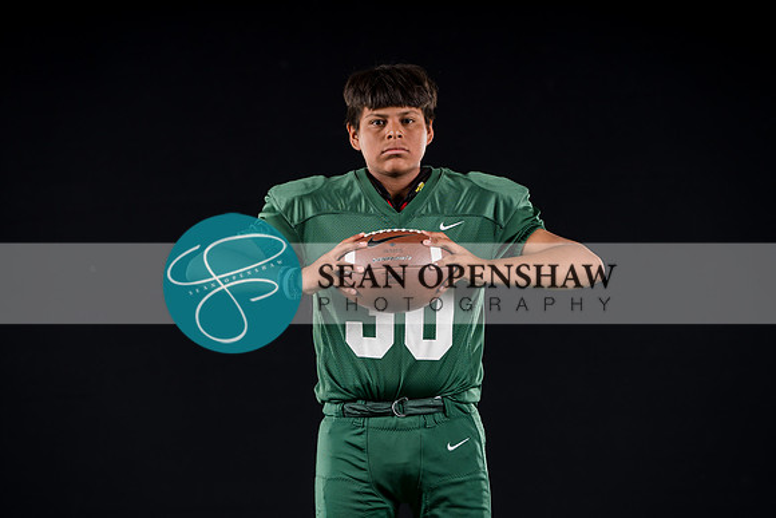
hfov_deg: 15.6
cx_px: 388
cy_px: 259
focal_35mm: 131
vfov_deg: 10.5
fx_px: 2824
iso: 200
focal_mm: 131
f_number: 4
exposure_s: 1/160
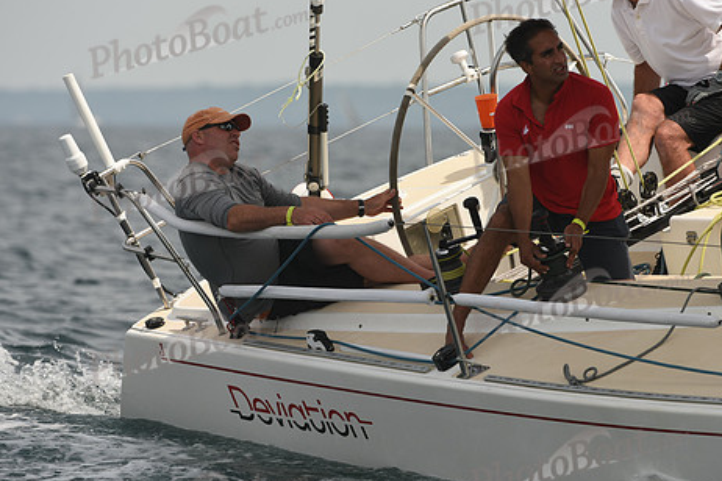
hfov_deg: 4.3
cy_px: 241
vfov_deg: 2.9
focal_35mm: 477
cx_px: 391
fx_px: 9566
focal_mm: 380
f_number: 6.3
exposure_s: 1/800
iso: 250
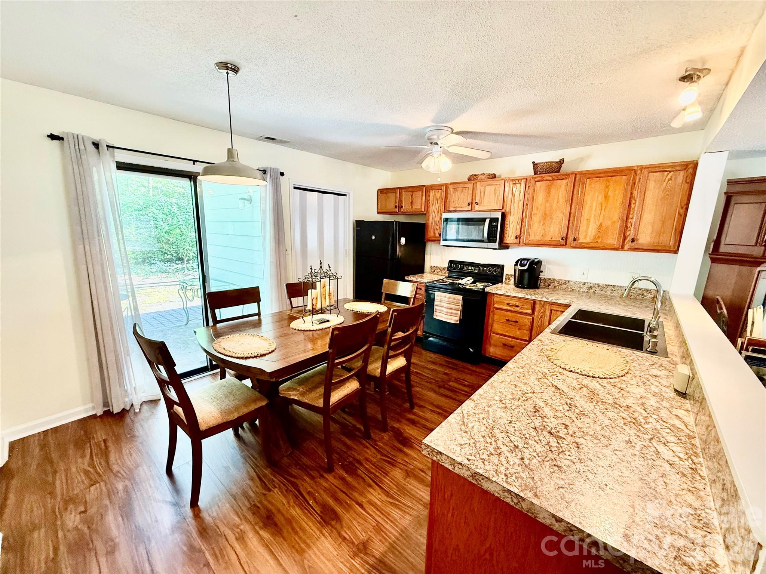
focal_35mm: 14
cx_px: 383
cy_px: 287
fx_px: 310
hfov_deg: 102.1
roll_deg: -1.8
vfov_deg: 85.7
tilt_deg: -10.3
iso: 500
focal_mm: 2.22
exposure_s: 1/60
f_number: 2.2
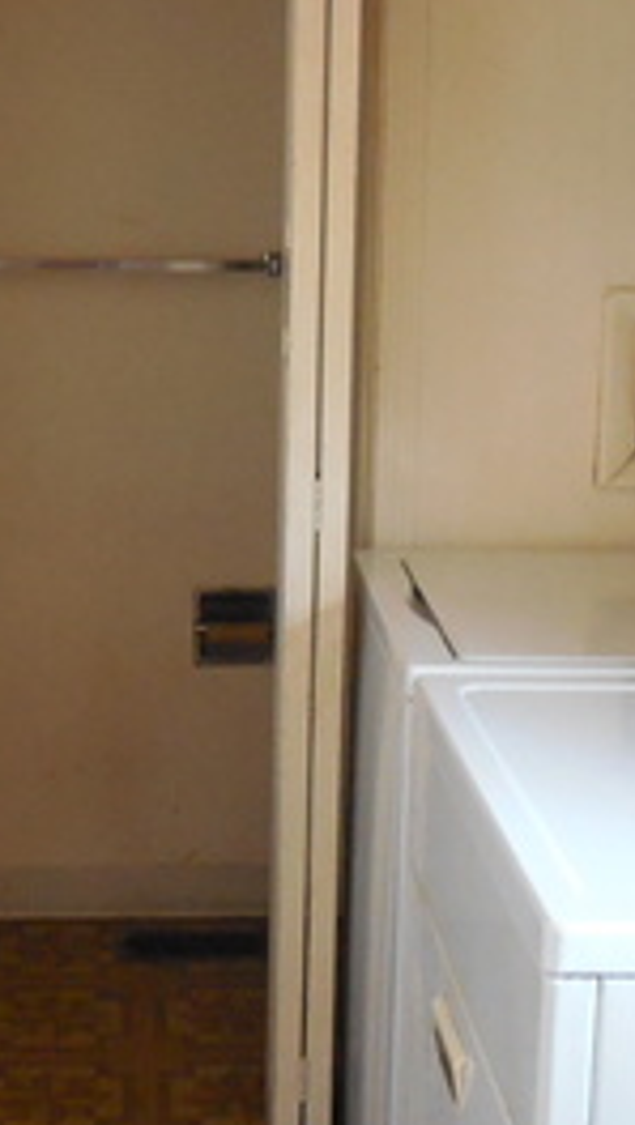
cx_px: 260
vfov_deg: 31.9
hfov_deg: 18.3
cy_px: 541
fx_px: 1971
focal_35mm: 66
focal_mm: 4.5
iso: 800
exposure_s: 1/15
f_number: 3.3
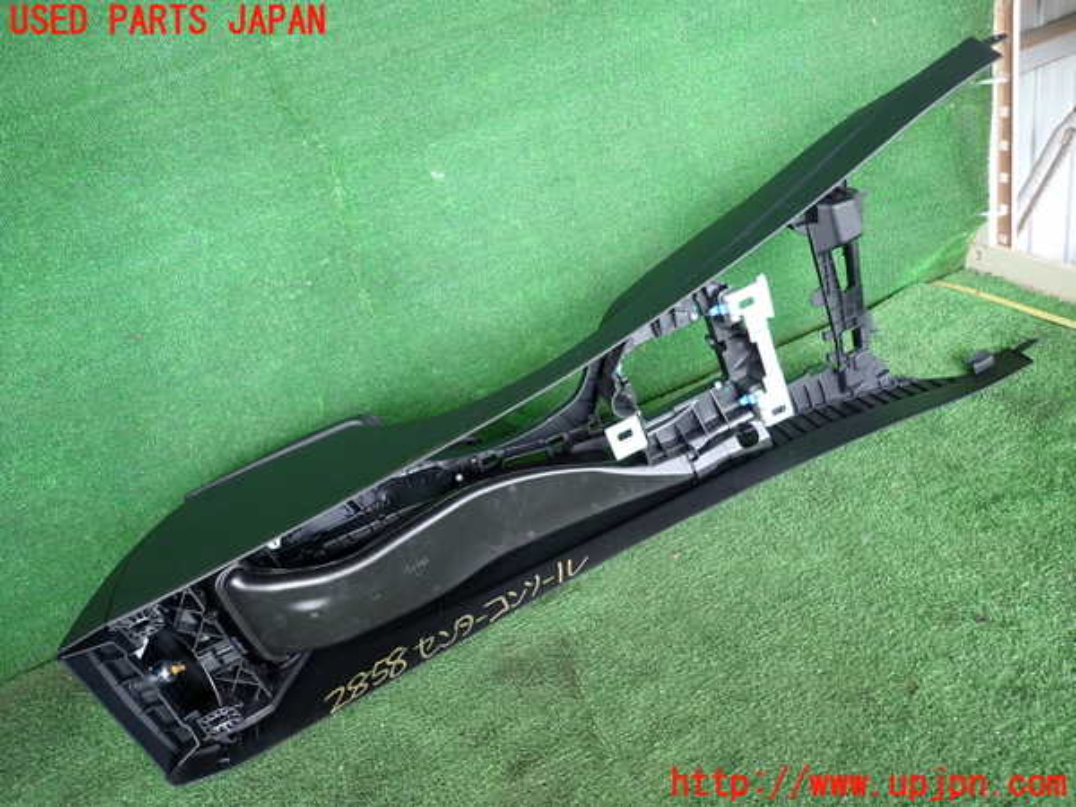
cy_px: 404
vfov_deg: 54.9
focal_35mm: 25
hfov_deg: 69.4
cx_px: 538
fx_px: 777
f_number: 2
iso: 160
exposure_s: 1/60
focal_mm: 4.5
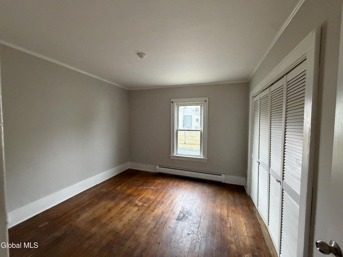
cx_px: 172
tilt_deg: -3.4
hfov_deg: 102.1
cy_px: 128
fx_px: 139
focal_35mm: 14
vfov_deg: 85.7
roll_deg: -0.7
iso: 400
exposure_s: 1/60
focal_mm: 2.22
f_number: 2.2
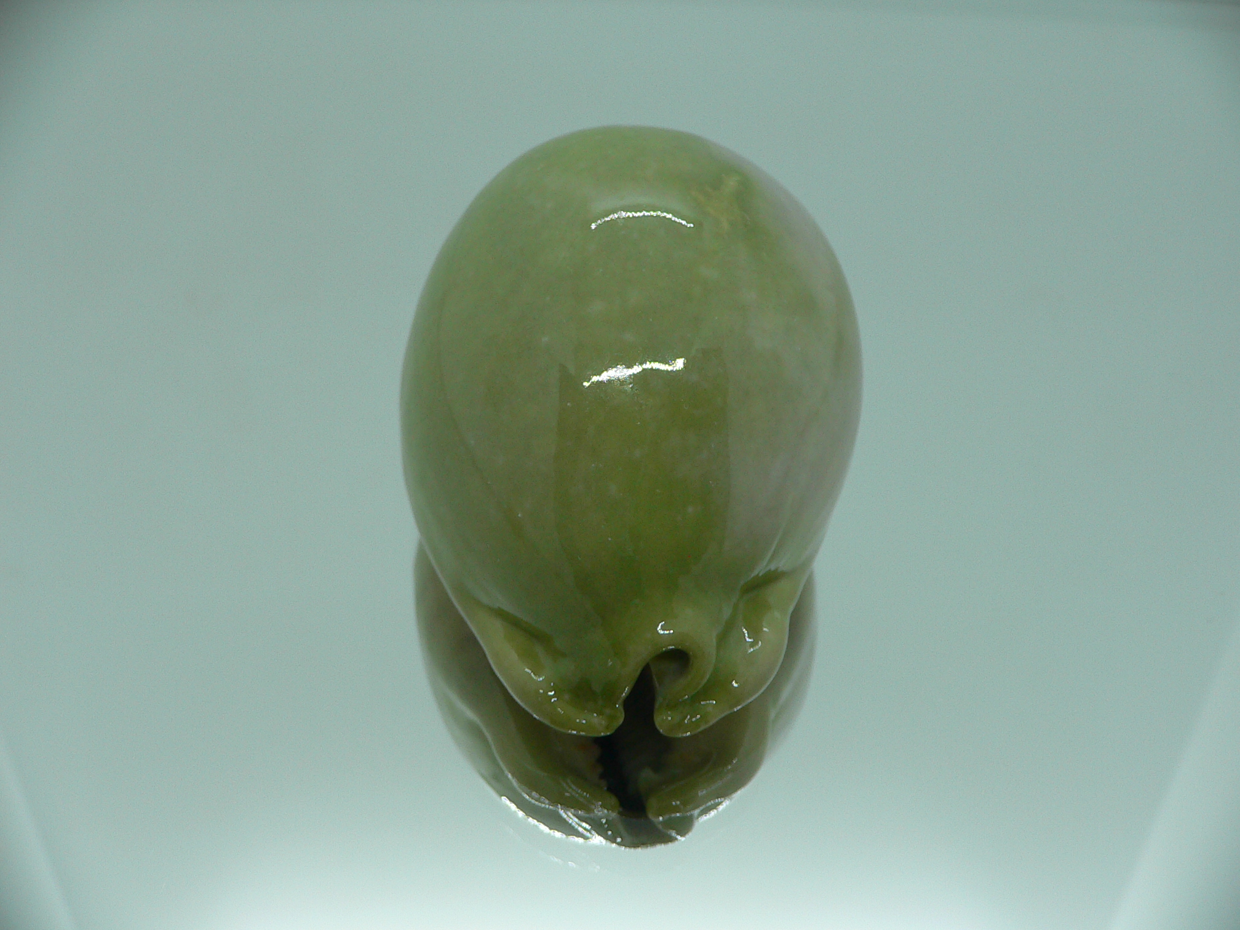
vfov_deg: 40.7
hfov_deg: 52.6
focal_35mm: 35
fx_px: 1254
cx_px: 620
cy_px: 465
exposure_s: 1/60
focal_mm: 4.6
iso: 80
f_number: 2.8
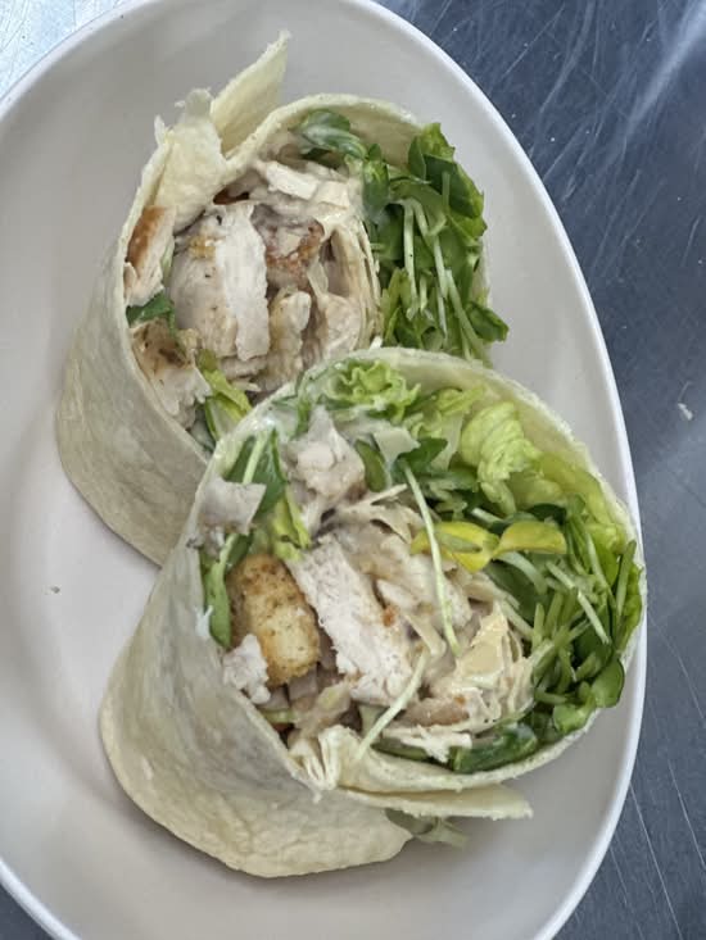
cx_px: 353
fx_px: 2093
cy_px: 470
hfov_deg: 19.1
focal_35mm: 77
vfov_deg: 25.3
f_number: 2.8
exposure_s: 1/120
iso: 200
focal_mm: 9
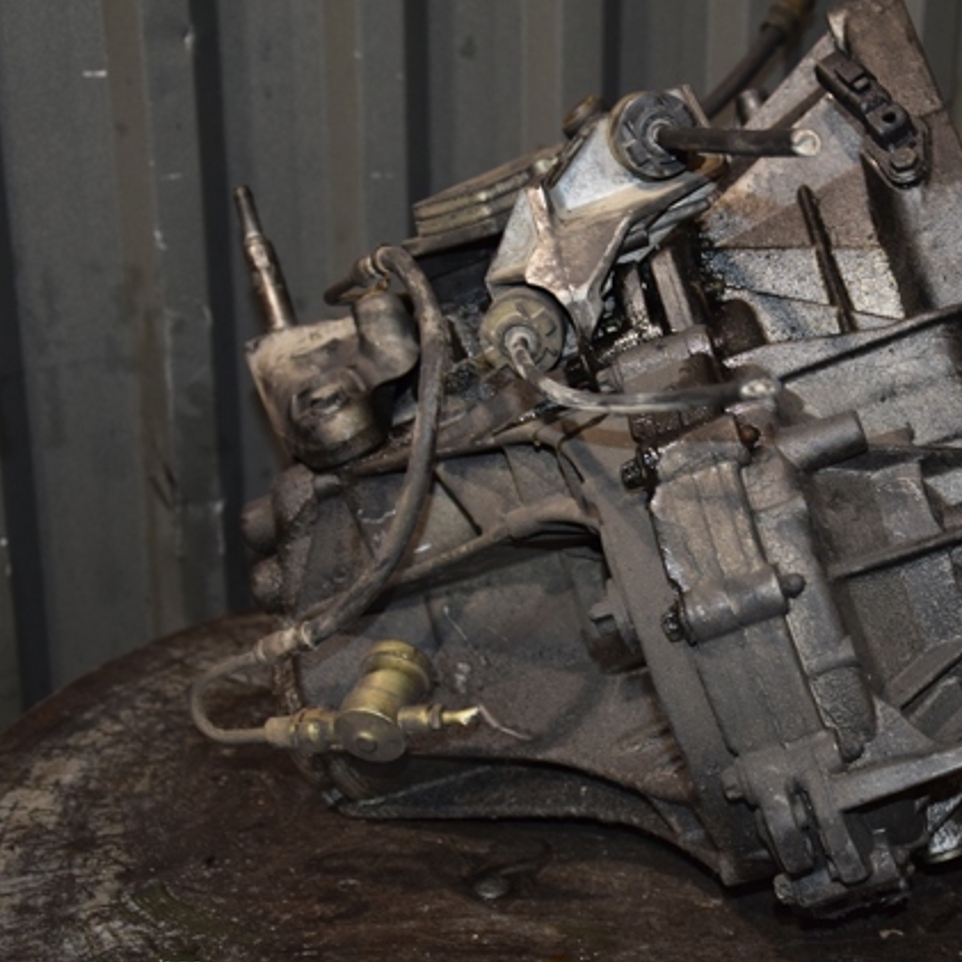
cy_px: 482
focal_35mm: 62
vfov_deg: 27.7
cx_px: 651
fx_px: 1949
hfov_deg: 27.5
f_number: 5
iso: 800
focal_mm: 32
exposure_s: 1/60
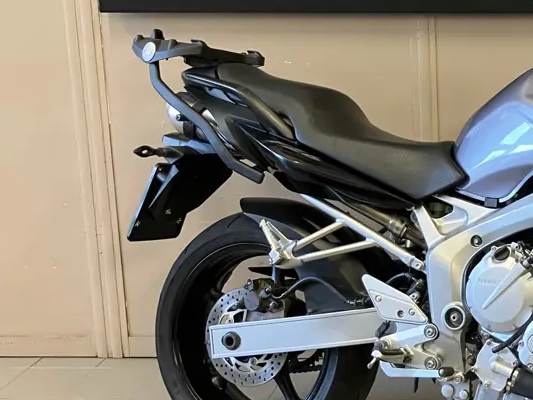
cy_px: 134
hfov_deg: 28.2
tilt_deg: -10.3
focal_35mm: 63
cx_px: 571
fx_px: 970
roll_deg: +0.1
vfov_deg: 23.2
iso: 160
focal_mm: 3.99
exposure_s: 1/60
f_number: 1.8
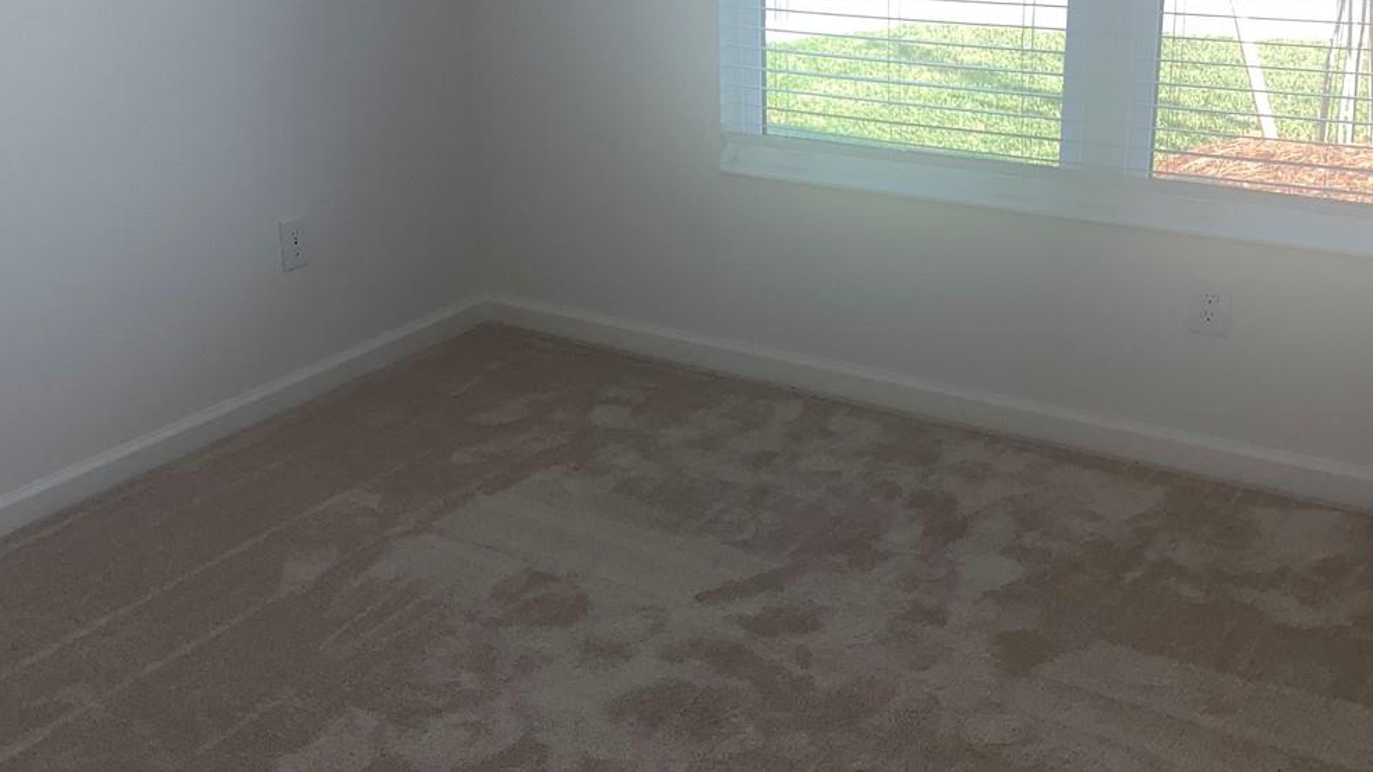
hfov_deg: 44.6
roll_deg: +1.2
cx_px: 654
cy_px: 327
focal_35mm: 46
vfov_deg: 25.9
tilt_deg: -17.9
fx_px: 1675
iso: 25
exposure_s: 1/123
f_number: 1.8
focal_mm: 4.25
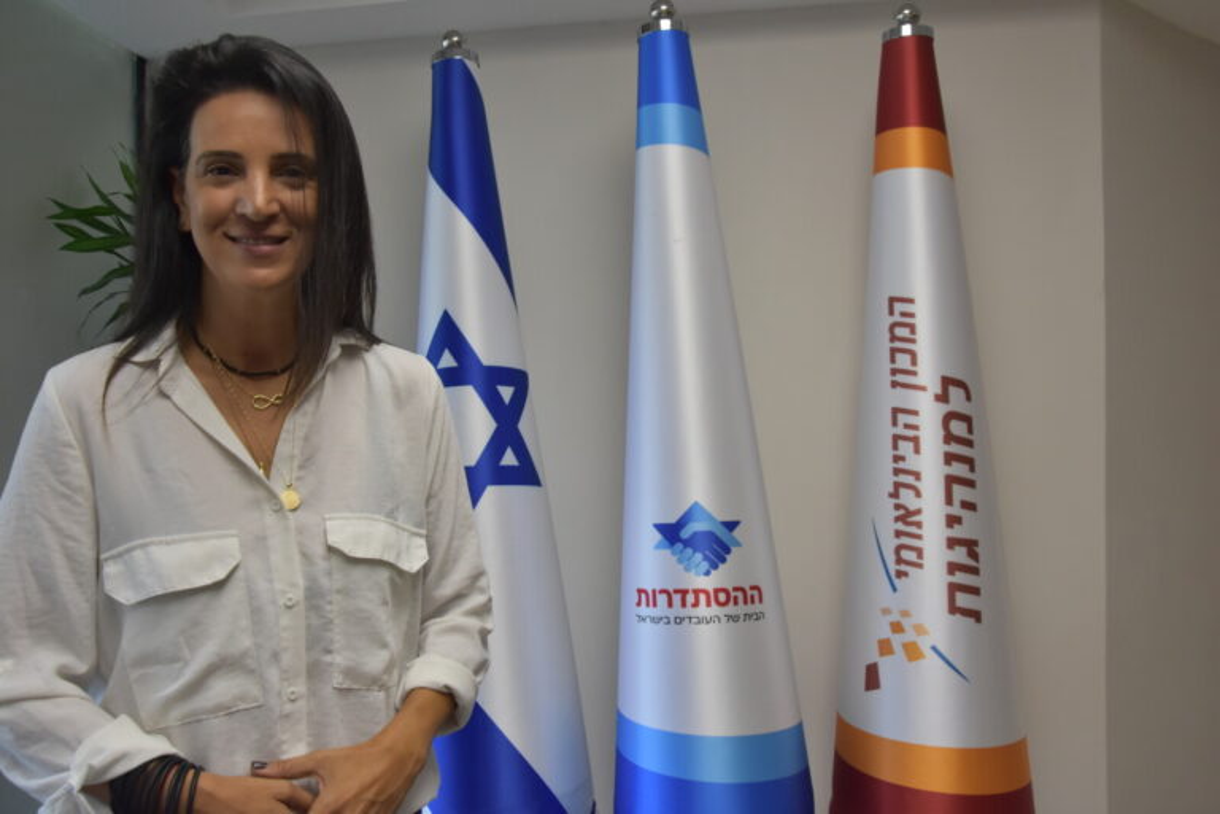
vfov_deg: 41.7
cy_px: 407
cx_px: 610
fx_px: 1067
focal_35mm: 32
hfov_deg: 59.5
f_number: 7.1
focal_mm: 21
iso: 800
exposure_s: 1/200
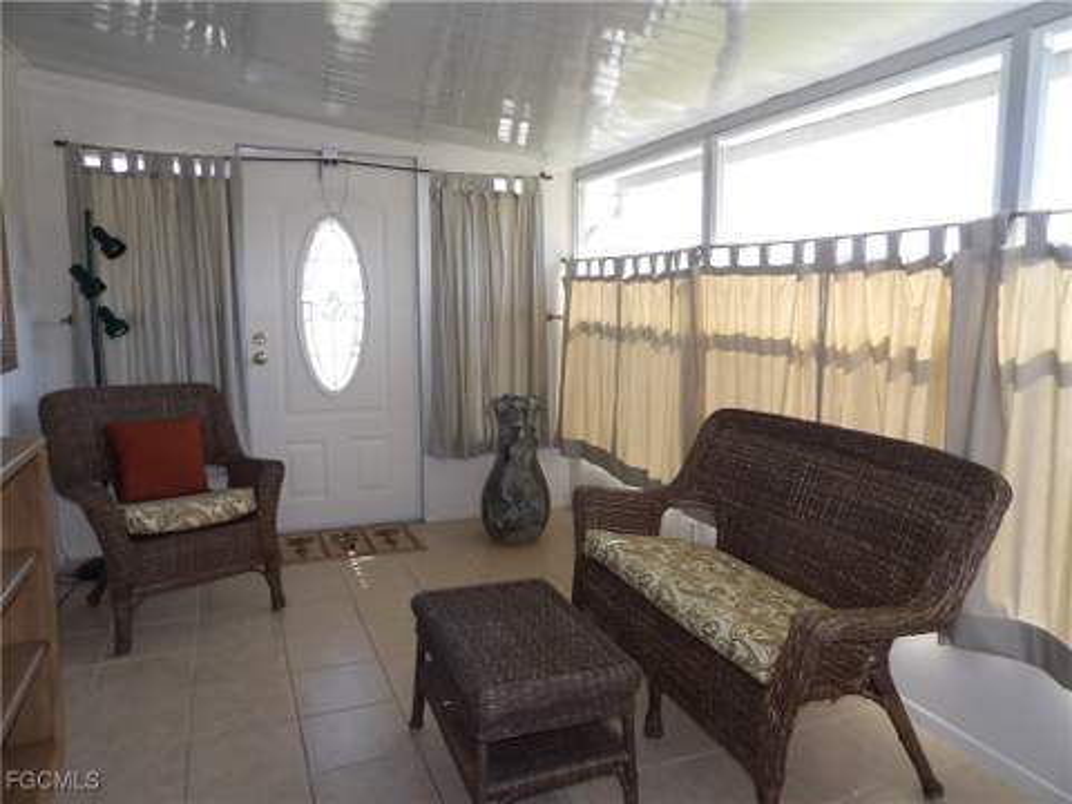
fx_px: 743
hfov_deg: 71.6
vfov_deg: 56.8
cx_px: 536
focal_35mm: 24
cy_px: 402
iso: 100
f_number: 3.2
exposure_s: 1/103
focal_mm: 4.3
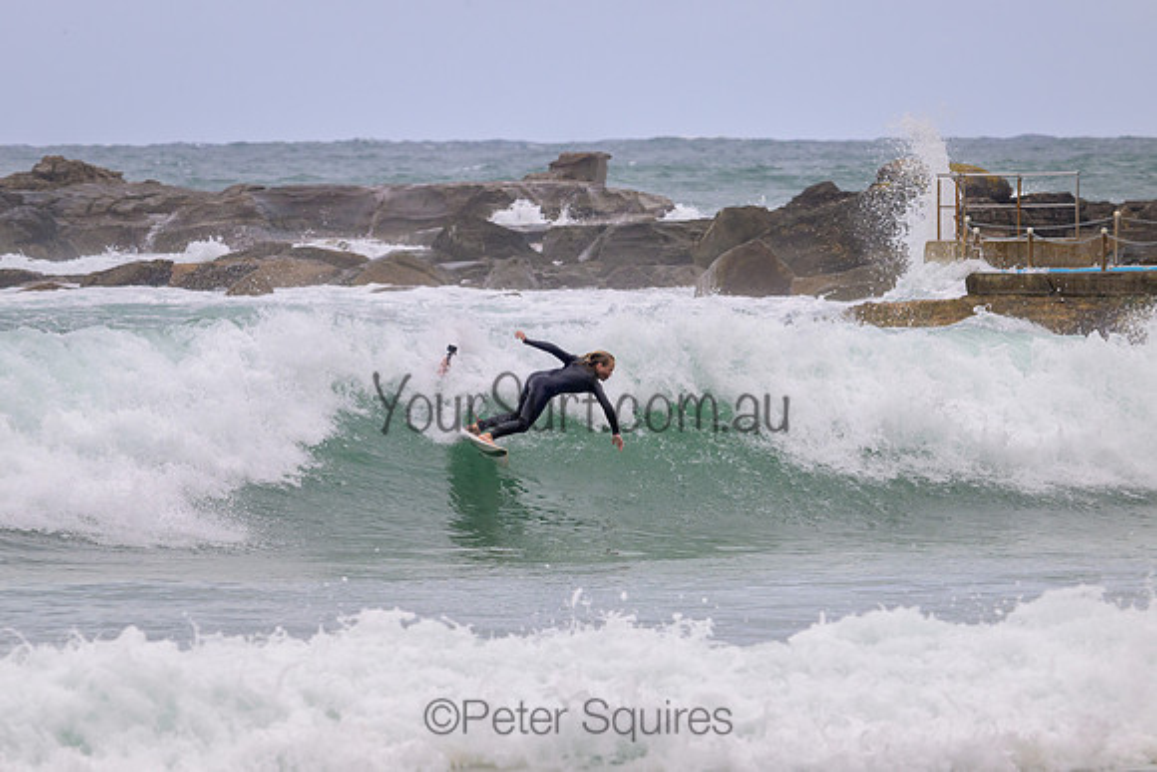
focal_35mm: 427
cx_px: 545
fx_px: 13712
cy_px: 364
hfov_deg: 4.8
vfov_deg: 3.2
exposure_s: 1/1250
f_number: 11
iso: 720
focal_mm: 400
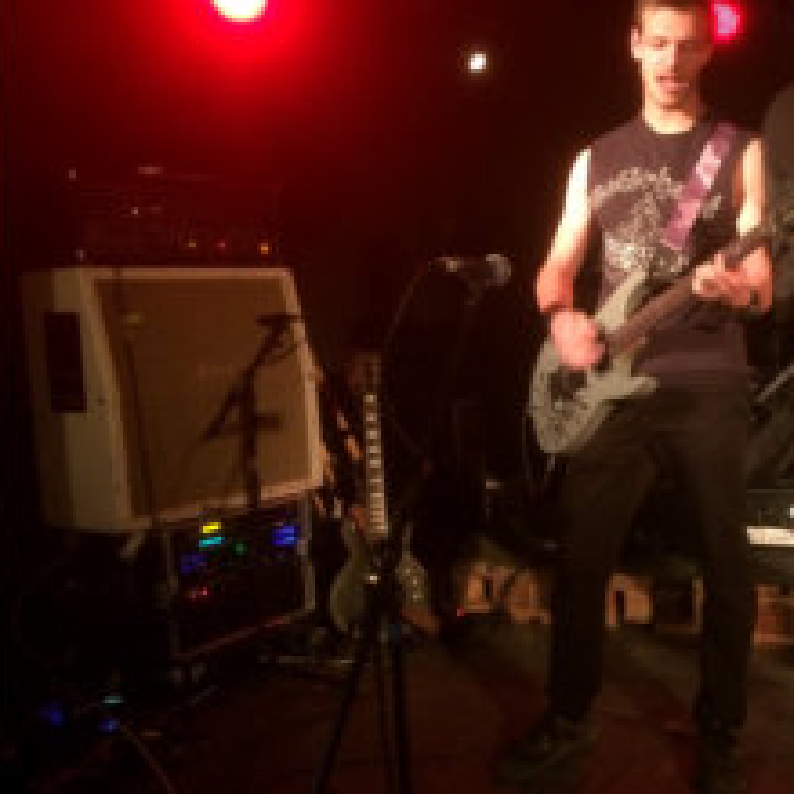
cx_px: 613
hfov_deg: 40.5
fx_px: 1038
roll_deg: +3.4
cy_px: 392
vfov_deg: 41.9
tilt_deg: -5.2
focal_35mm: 40
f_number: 2.2
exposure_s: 1/17
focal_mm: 4.15
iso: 500
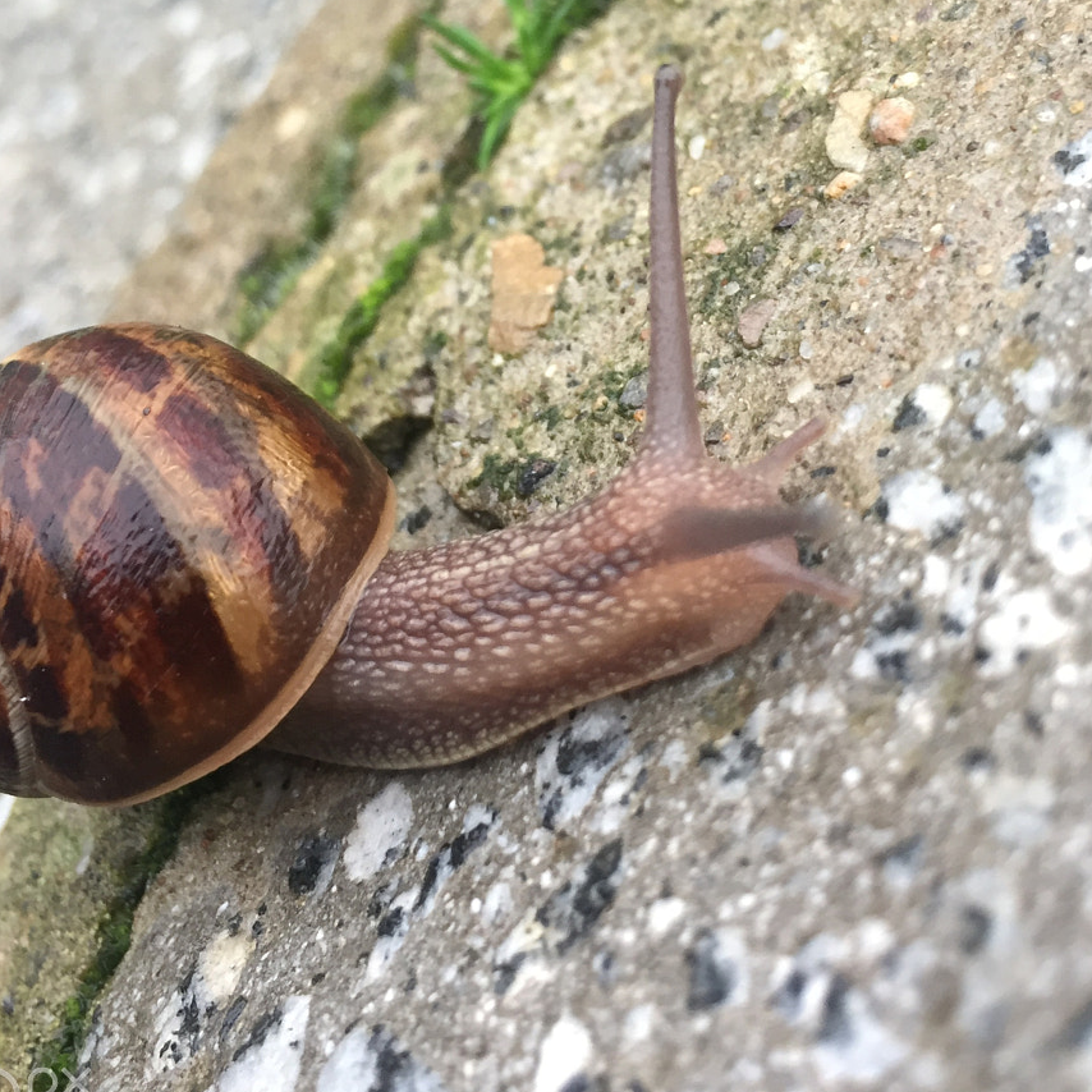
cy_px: 242
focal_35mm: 48
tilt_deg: -56.1
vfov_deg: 34.4
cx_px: 541
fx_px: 1713
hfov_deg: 35.4
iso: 50
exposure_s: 1/33
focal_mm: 4.15
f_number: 2.2
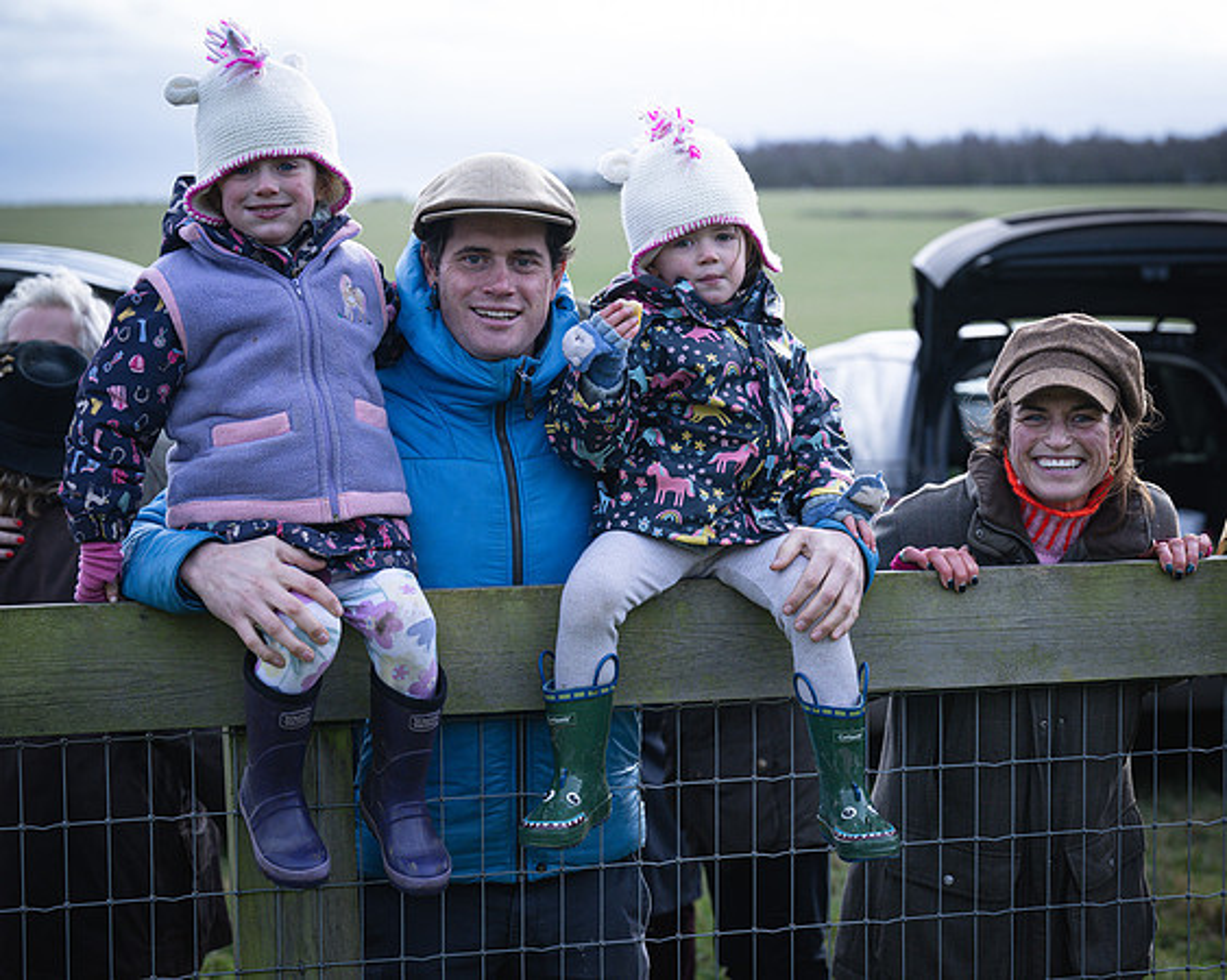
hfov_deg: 21.8
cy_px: 543
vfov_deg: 17.6
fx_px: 3169
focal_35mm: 87
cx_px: 815
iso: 400
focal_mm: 70
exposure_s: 1/1000
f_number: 4
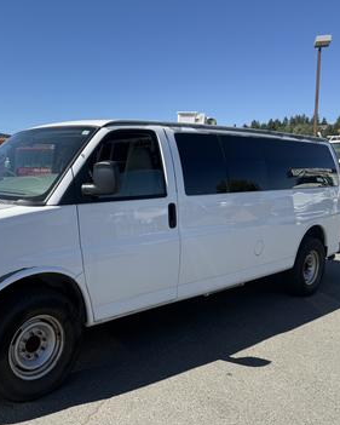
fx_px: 402
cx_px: 100
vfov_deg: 55.6
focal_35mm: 32
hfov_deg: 44.8
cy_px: 211
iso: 80
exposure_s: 1/4167
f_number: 1.78
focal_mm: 6.76
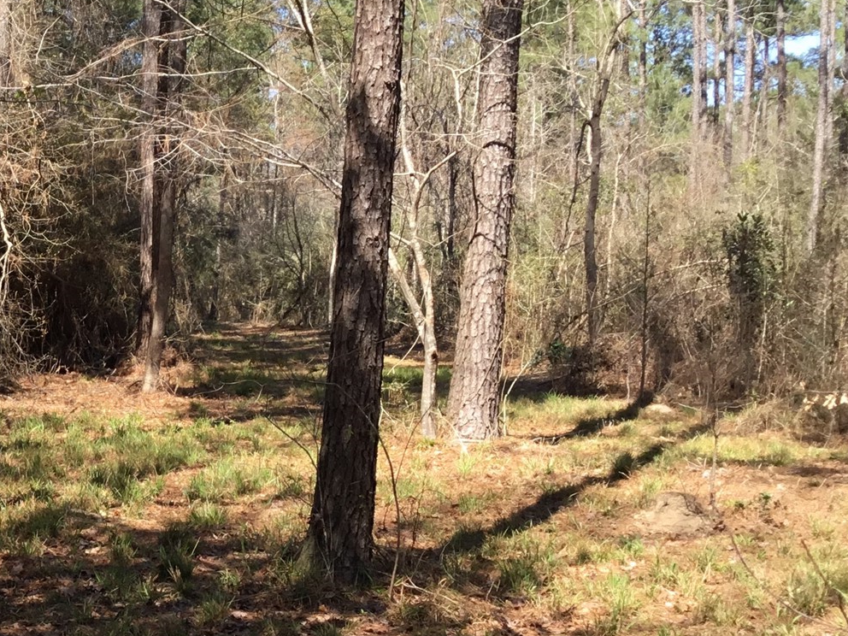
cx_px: 9
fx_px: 1568
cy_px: 385
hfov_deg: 28.5
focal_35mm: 64
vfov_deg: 22.9
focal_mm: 3.3
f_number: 2.4
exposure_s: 1/345
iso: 25
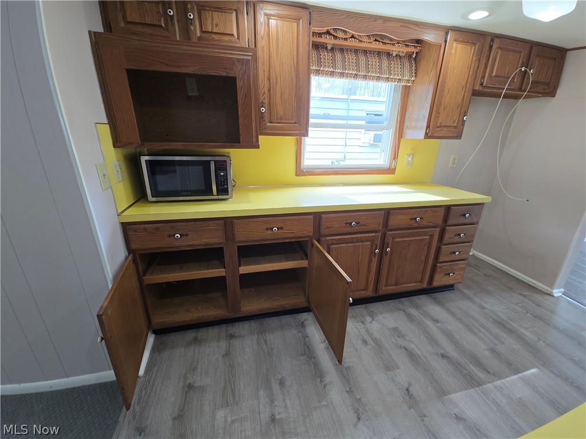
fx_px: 220
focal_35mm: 13
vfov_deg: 89.9
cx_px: 293
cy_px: 220
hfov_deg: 106.2
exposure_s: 1/60
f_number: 2.2
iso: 64
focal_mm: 2.2
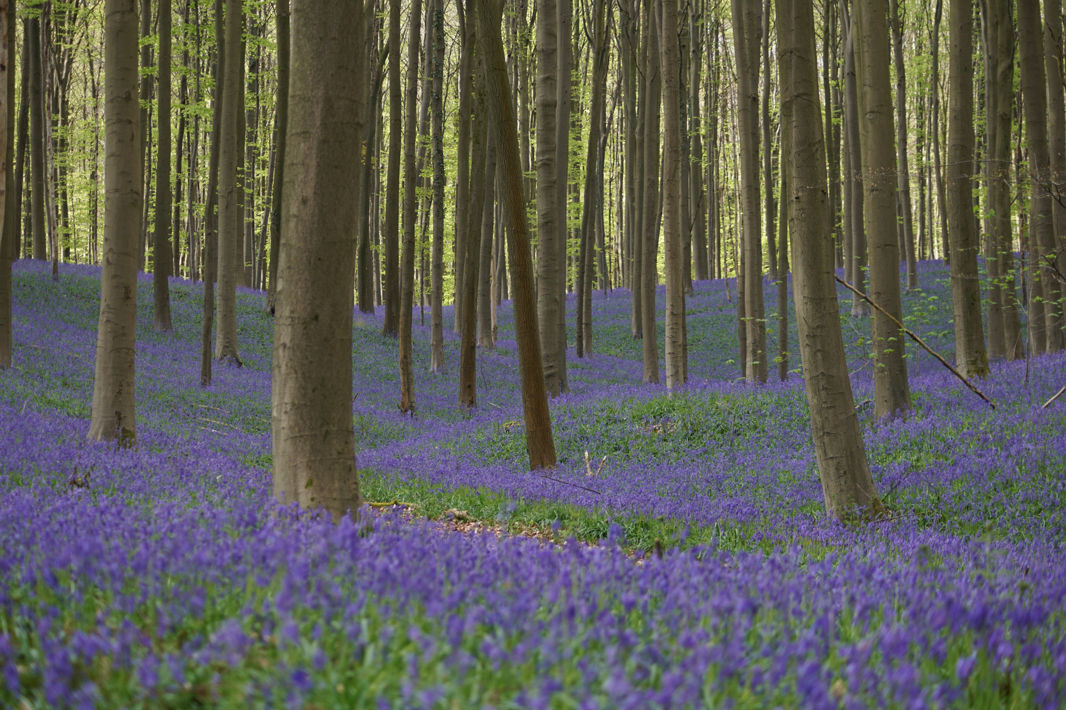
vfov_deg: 15.2
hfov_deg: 22.6
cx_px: 533
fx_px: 2665
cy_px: 355
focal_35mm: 90
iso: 200
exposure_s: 1/160
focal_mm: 60
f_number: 4
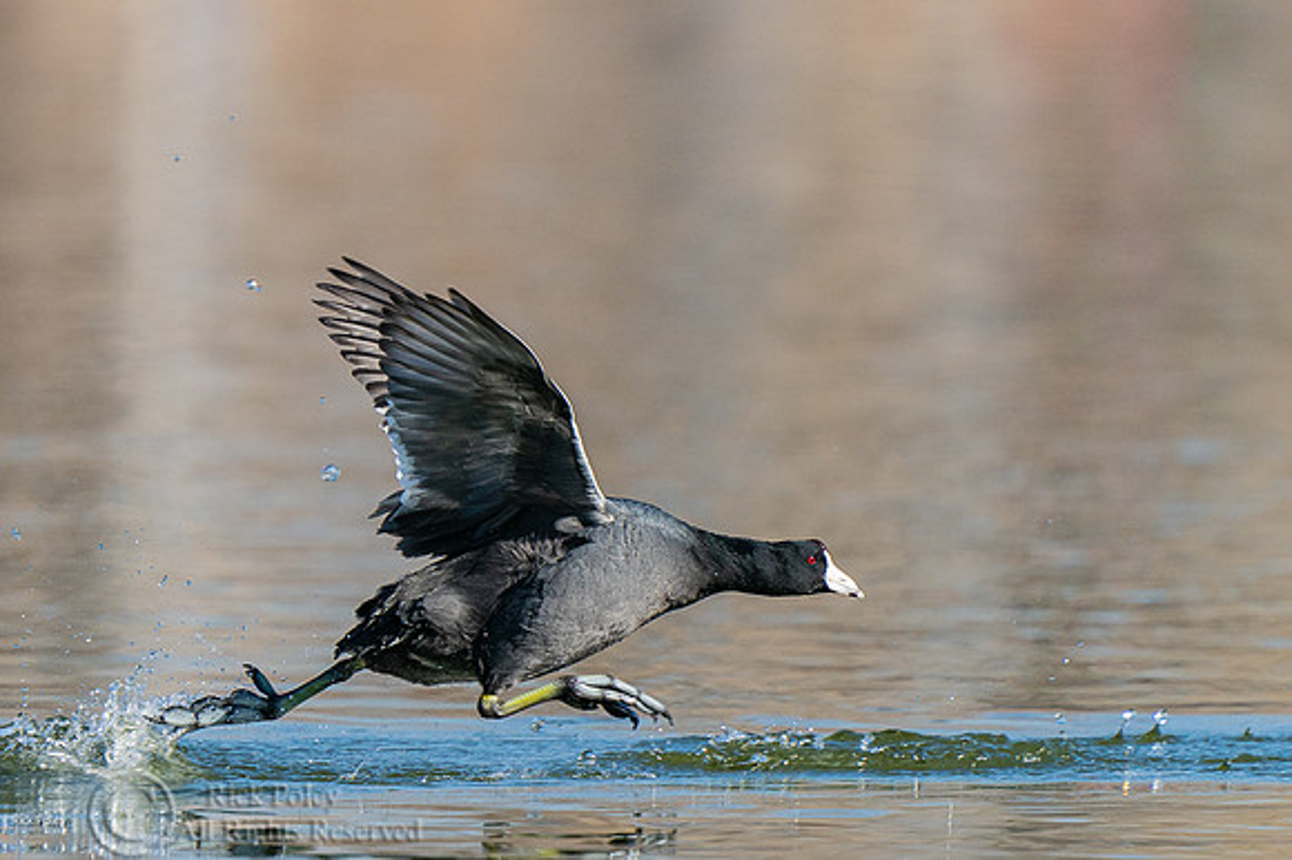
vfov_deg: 1.5
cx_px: 567
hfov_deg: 2.3
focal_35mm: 914
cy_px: 505
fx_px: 32779
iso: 1250
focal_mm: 600
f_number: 7.1
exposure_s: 1/2500
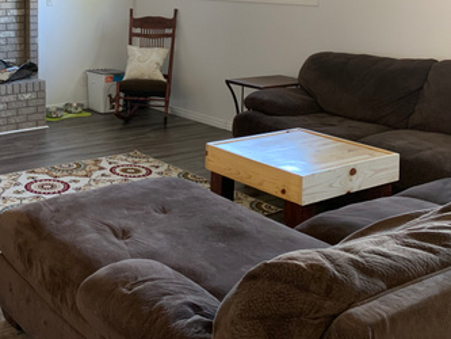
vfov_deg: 28.3
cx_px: 74
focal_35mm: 50
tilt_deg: -6.3
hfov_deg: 36.5
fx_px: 652
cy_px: 53
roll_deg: -0.9
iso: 200
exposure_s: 1/60
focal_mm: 4.25
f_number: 1.8
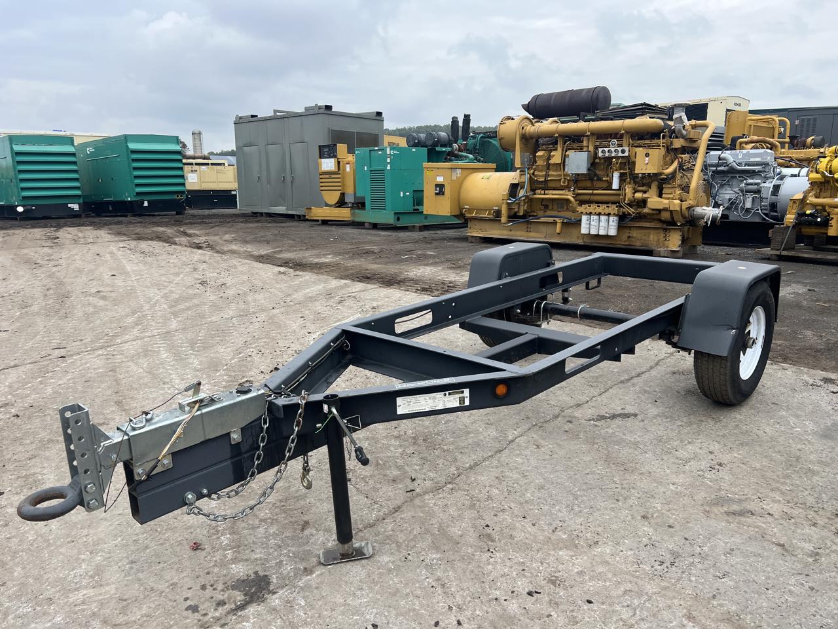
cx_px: 419
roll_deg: -0.6
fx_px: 629
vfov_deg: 53.1
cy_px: 314
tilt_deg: -11.8
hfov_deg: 67.3
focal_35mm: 26
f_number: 1.5
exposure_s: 1/1000
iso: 50
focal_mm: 5.7
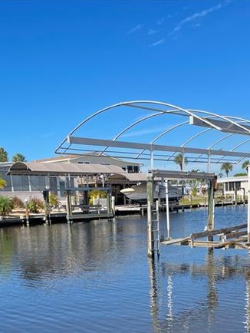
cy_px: 293
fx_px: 443
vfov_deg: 38.7
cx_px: 154
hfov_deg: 31.4
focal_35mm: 46
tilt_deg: -11.1
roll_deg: +0.9
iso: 32
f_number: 1.6
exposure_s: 1/2959
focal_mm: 4.2
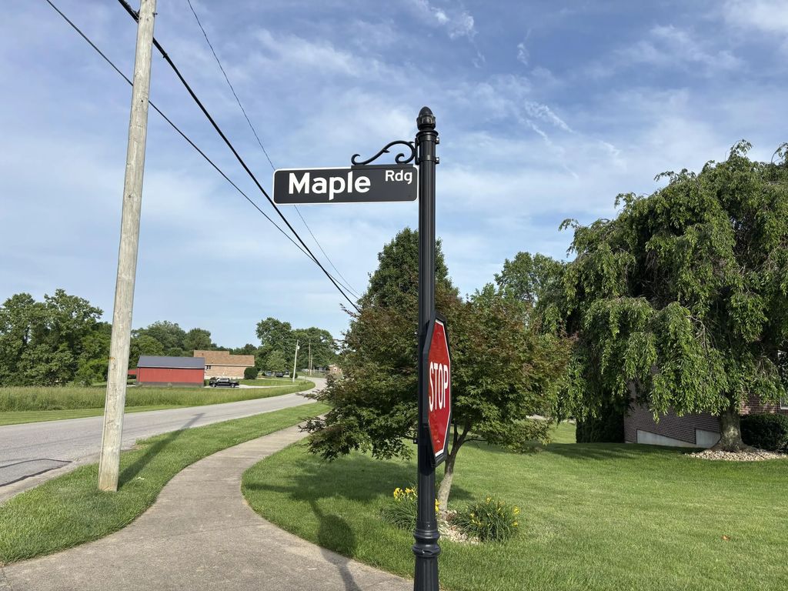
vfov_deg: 53.1
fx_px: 592
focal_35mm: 26
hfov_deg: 67.3
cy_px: 296
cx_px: 394
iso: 50
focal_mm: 5.96
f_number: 1.6
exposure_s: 1/3205
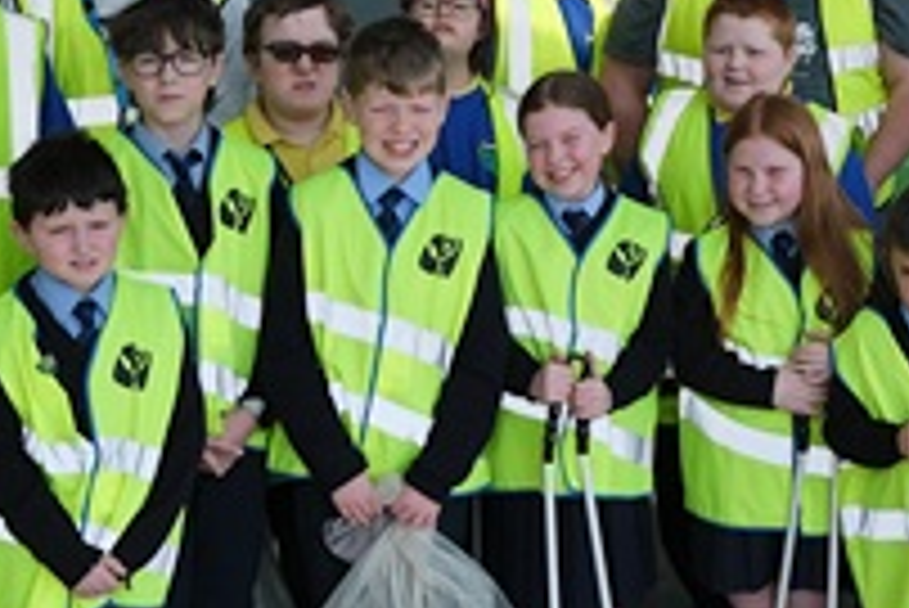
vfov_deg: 14.4
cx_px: 657
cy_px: 257
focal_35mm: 95
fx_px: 2400
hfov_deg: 21.3
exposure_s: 1/2500
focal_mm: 21.4
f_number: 4
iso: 400
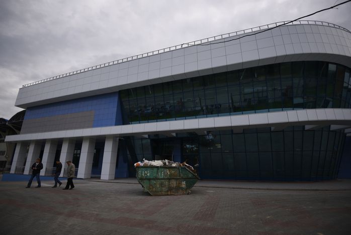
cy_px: 118
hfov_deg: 96.7
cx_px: 176
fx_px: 156
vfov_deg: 73.8
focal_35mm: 16
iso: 160
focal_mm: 16
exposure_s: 1/1000
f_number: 4
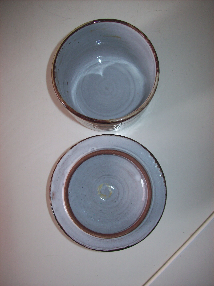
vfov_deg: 51.4
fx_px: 297
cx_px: 107
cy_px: 143
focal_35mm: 36
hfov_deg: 39.6
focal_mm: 6
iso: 80
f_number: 2.7
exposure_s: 1/64
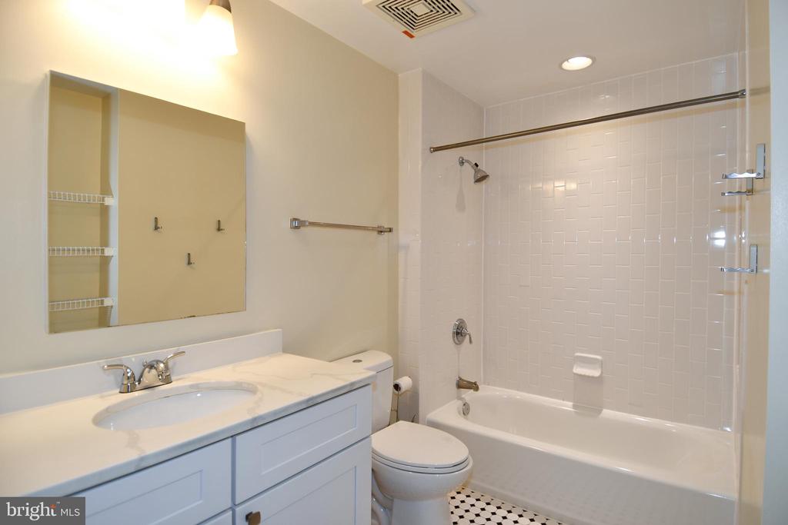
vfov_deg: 67.4
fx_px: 394
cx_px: 394
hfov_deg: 90.0
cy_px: 262
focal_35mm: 18
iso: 200
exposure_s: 1/60
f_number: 4
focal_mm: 12
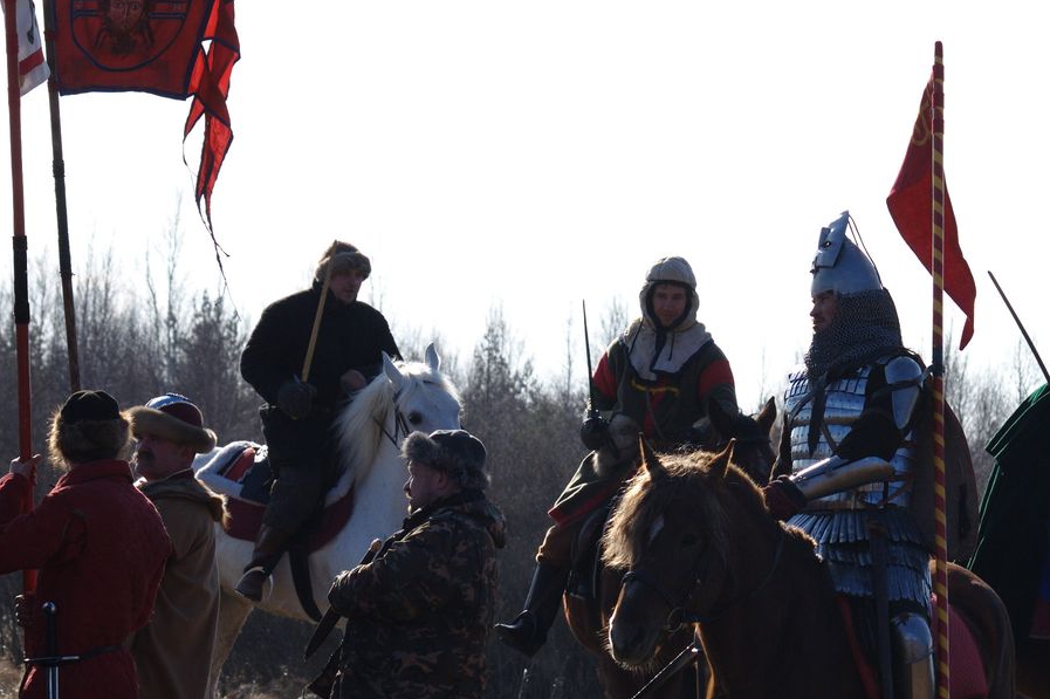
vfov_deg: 5.7
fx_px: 6962
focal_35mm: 239
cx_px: 785
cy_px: 519
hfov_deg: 8.6
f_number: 8
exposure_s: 1/500
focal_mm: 95
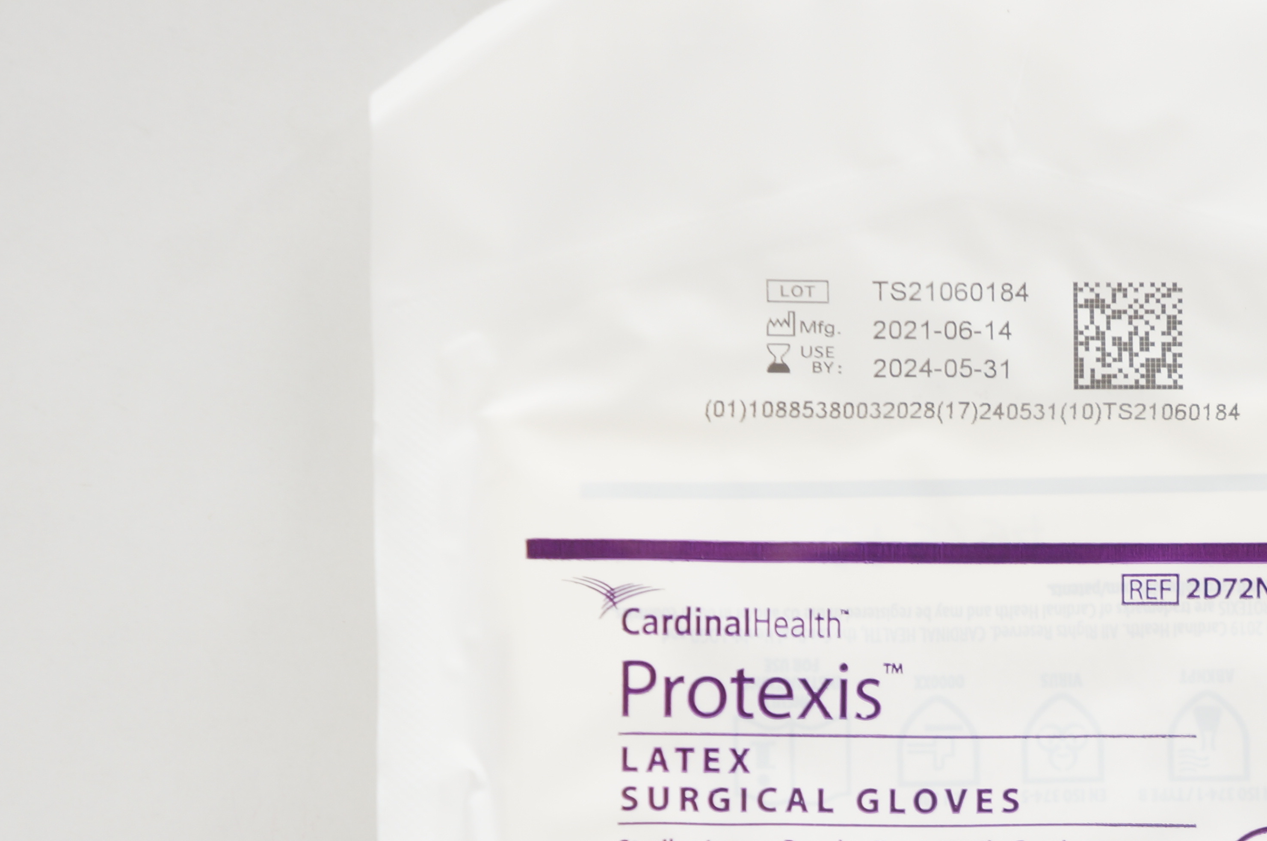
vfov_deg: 10.0
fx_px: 4810
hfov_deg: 14.9
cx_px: 1010
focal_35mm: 137
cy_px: 690
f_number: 5.6
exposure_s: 1/40
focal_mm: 55
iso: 200
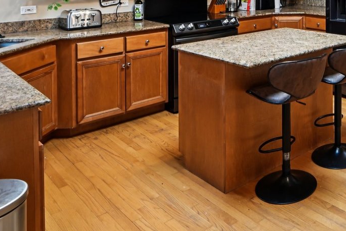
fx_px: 365
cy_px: -11
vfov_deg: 31.8
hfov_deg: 42.6
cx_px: 357
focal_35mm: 38
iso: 400
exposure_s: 1/3.33
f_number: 13
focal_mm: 16
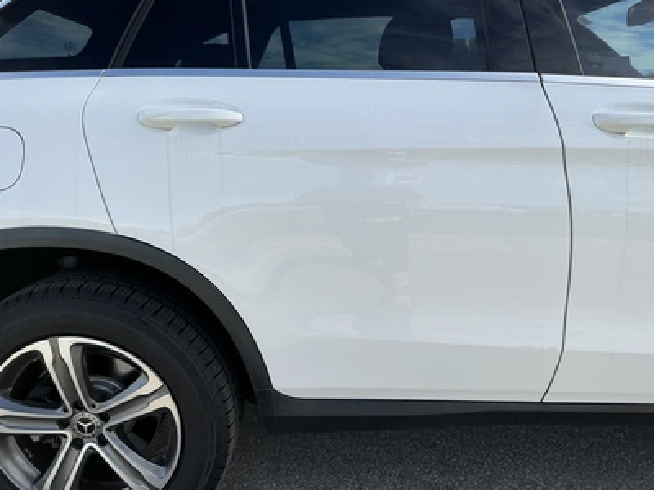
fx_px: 529
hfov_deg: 63.4
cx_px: 327
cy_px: 245
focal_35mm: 28
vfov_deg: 49.7
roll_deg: +1.2
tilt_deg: -12.6
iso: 25
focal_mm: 3
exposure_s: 1/1168
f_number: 1.8
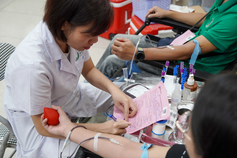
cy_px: 79
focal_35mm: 48
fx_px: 316
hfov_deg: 41.1
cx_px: 118
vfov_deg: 28.1
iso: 800
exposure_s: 1/125
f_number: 2.8
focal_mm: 32
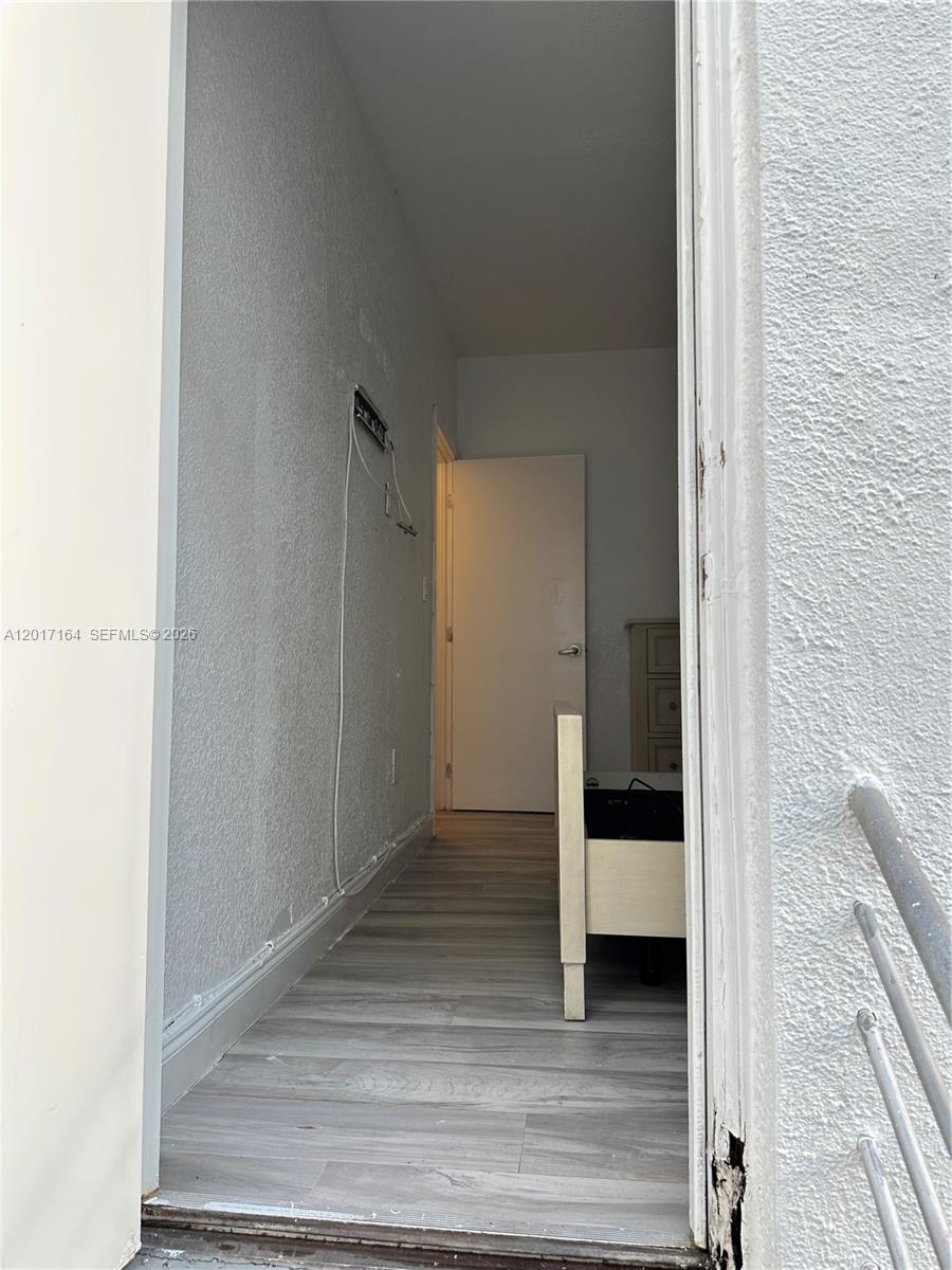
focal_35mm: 24
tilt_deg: +4.1
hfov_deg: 56.8
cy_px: 635
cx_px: 476
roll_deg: +0.3
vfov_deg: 71.6
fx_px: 880
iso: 100
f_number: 1.78
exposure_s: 1/121
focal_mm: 6.86
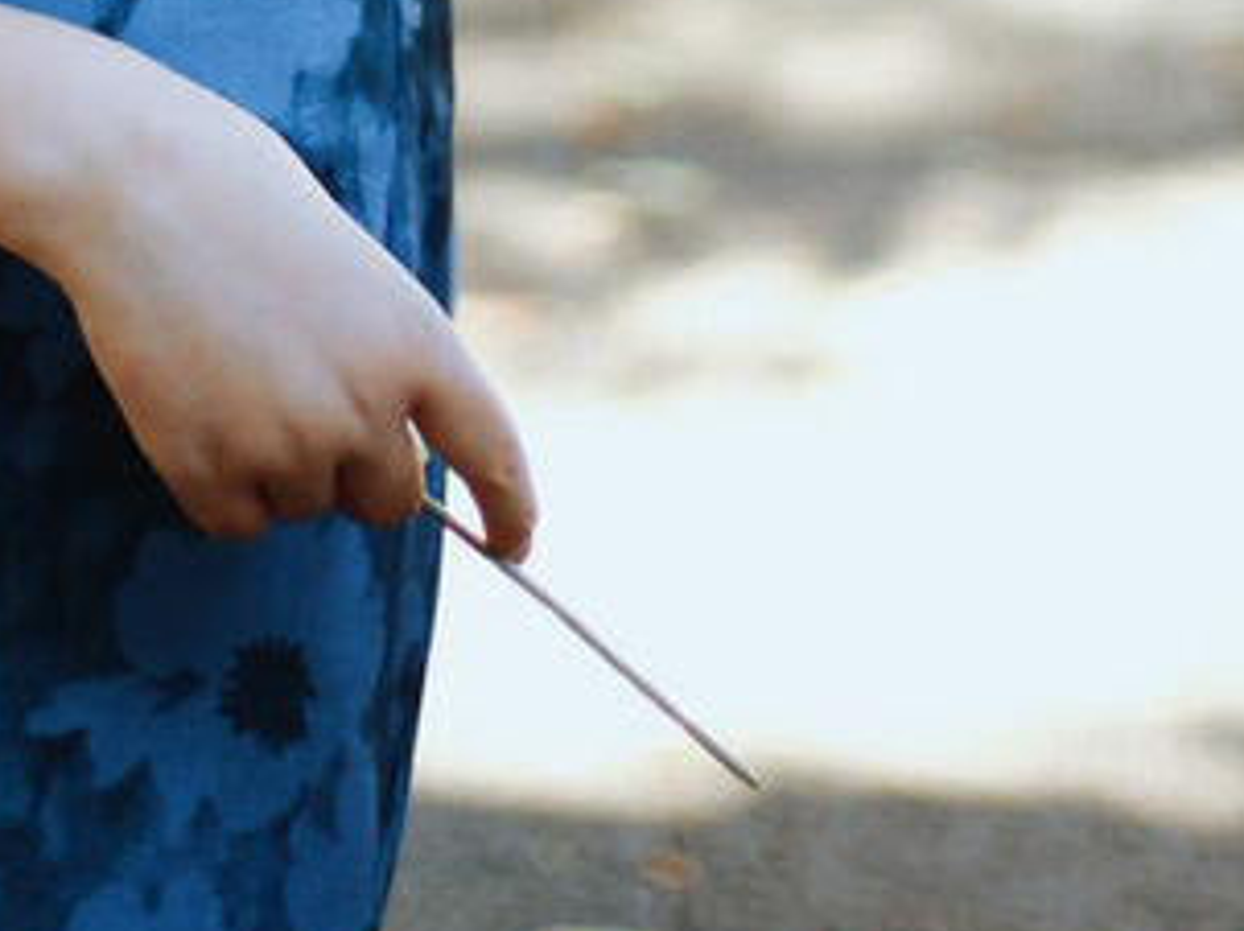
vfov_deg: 5.8
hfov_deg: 8.0
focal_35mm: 246
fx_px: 8834
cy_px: -1201
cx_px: 78
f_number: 1.8
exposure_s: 1/250
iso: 125
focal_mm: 50
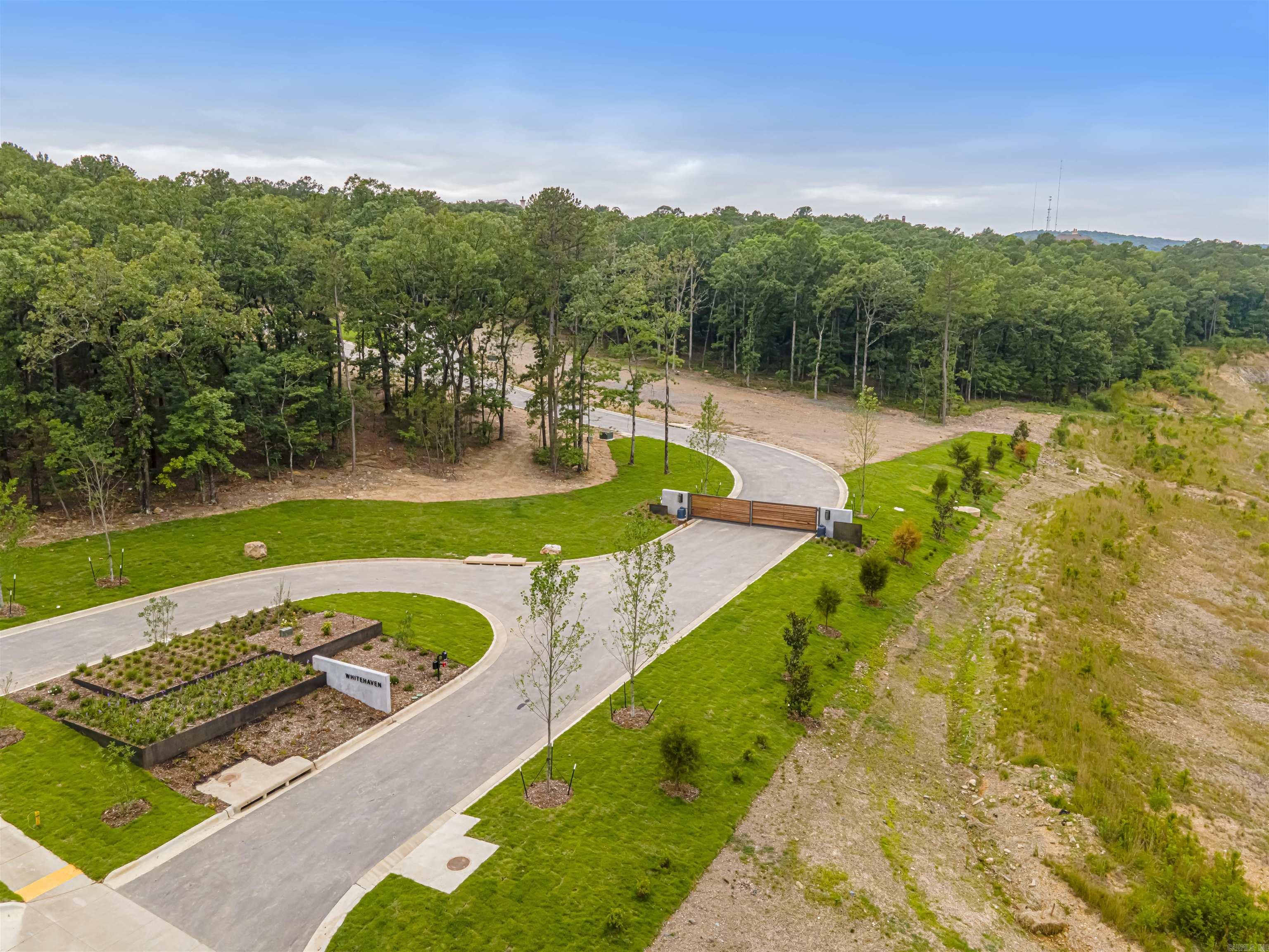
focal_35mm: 24
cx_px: 634
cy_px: 476
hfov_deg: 71.6
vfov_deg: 56.8
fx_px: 880
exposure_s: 1/120
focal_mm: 4.5
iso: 100
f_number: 2.8
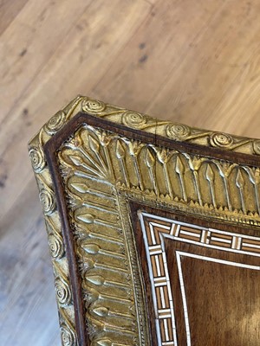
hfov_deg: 54.9
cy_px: 173
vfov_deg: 69.4
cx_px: 130
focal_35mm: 25
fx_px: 250
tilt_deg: -85.7
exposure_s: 1/50
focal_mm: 5.1
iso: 100
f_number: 1.6
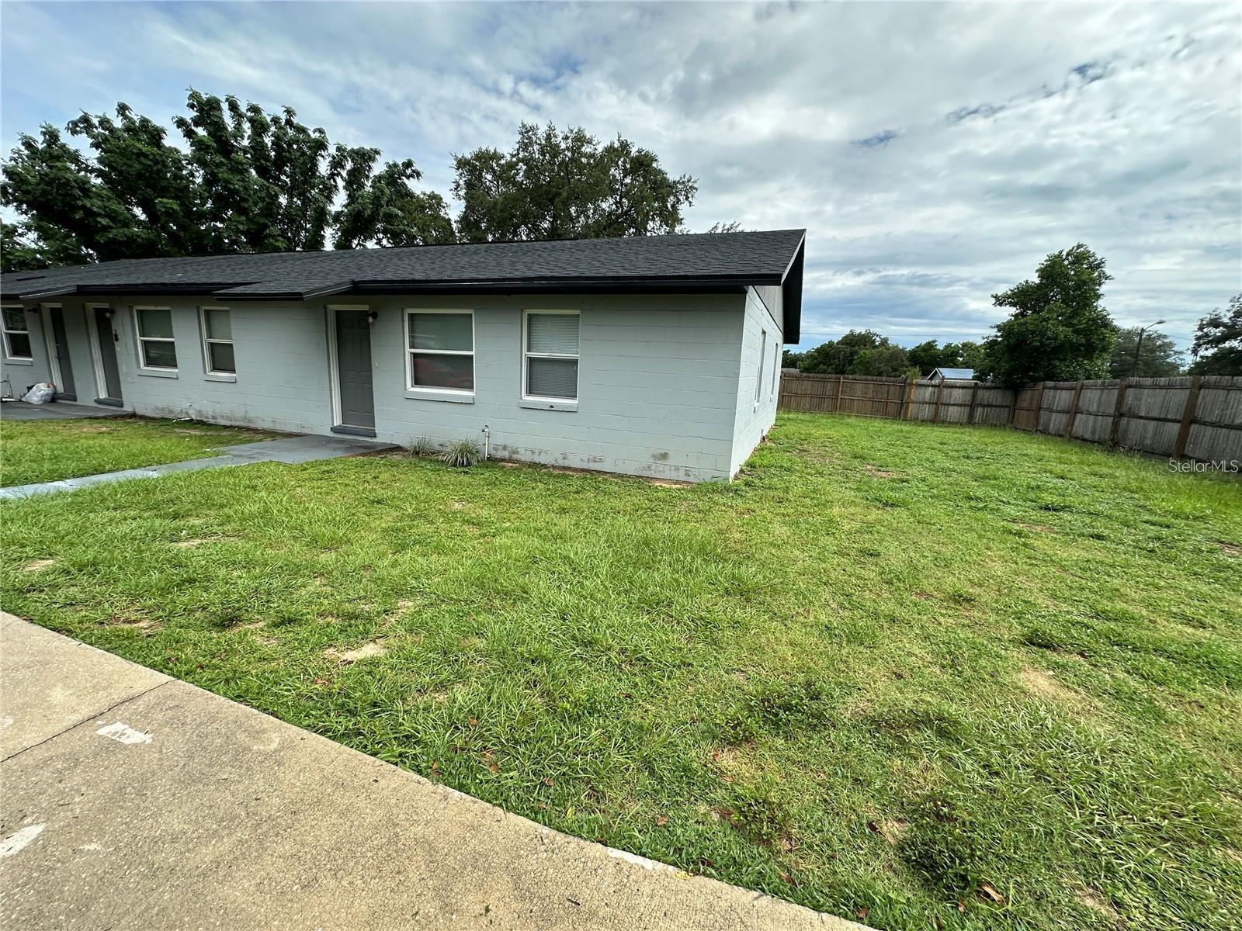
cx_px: 621
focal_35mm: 14
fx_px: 502
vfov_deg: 85.7
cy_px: 466
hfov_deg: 102.1
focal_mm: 2.22
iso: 40
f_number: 2.2
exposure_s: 1/972
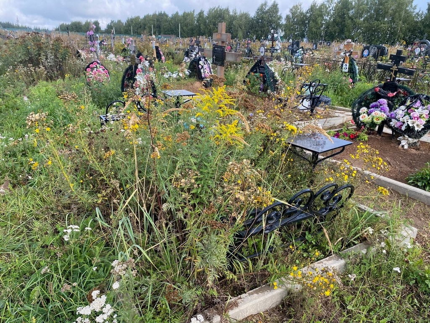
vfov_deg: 53.1
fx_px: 323
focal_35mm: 26
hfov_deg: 67.3
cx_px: 215
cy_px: 162
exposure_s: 1/554
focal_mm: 4.25
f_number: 1.8
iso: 32
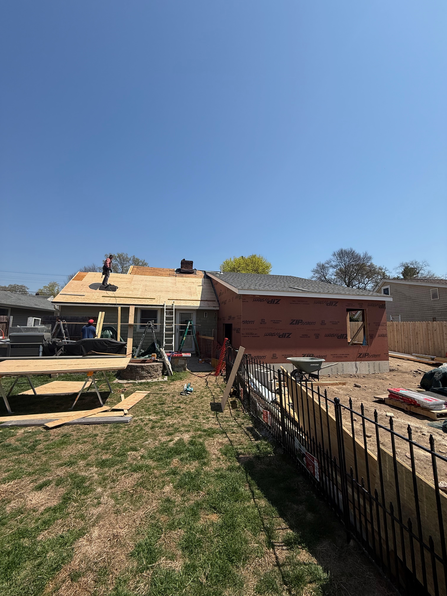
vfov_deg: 102.1
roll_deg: -0.7
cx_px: 224
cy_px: 298
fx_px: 241
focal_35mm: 14
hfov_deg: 85.7
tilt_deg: +5.9
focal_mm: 2.22
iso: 50
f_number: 2.2
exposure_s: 1/2024
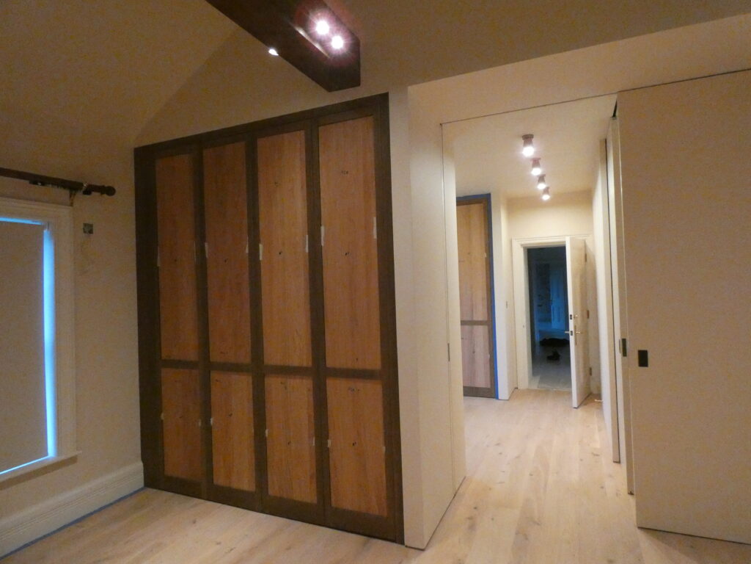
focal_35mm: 20
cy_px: 282
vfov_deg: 66.0
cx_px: 376
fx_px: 434
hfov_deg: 81.7
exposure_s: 1/60
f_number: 2.8
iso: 1600
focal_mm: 3.6
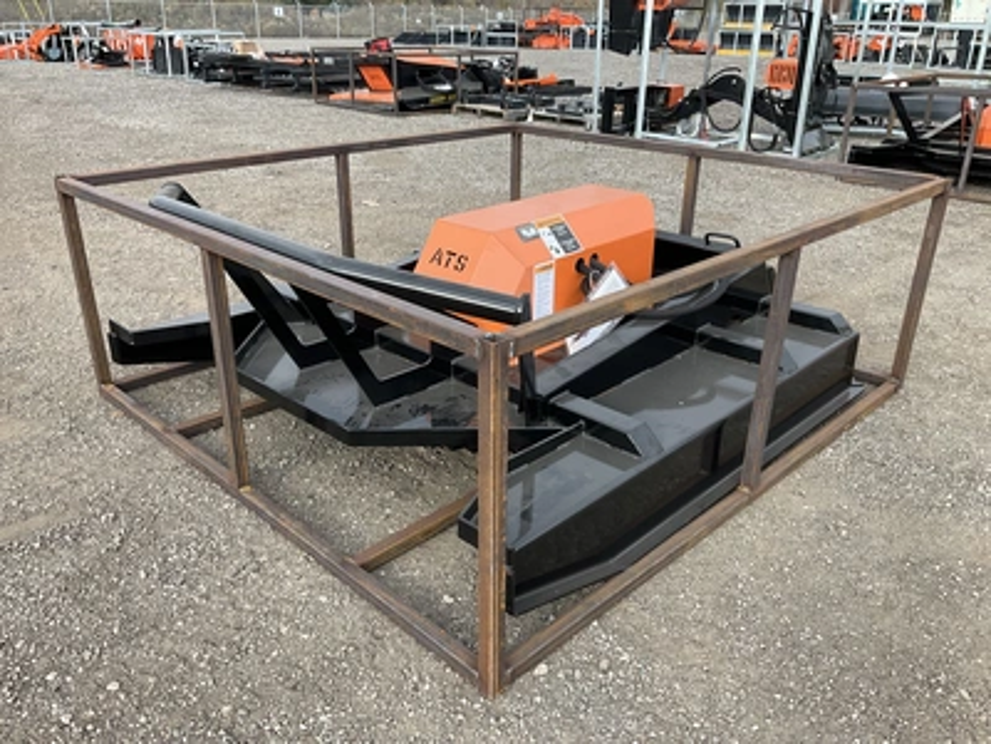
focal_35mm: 29
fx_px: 830
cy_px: 372
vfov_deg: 48.2
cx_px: 496
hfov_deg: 61.7
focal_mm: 3
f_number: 1.8
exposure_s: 1/378
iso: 25
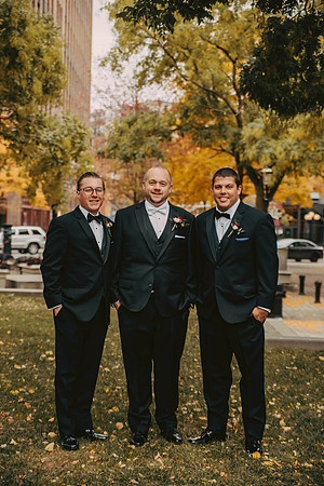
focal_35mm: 65
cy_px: 243
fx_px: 877
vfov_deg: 31.0
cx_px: 162
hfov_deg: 20.9
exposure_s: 1/800
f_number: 3.2
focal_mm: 65
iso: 1250
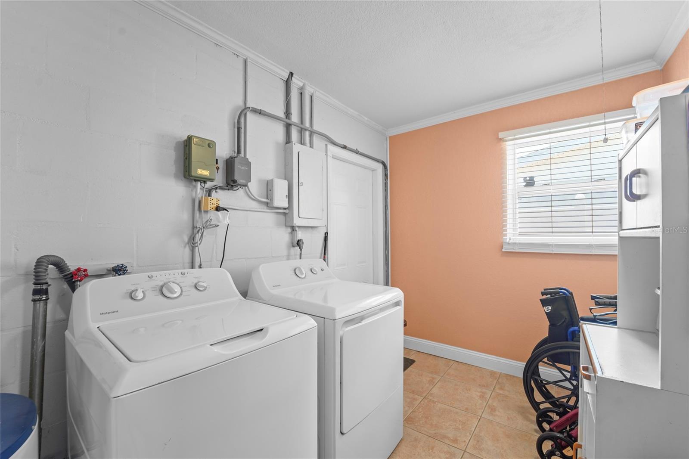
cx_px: 344
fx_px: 268
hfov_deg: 104.3
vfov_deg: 81.2
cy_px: 230
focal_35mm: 14
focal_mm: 14
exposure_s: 1/4
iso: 200
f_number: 8
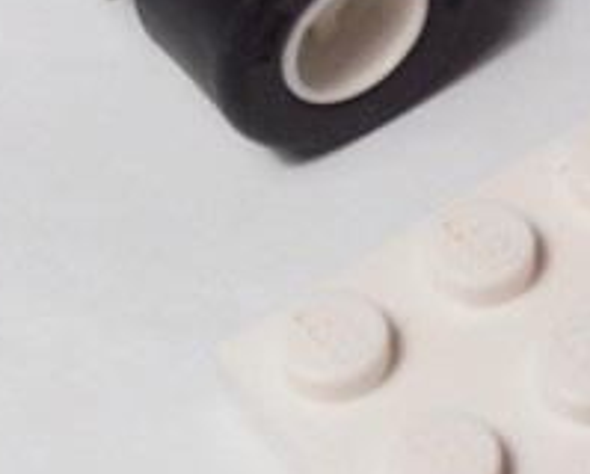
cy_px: 13
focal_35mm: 163
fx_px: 2852
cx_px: 673
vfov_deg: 9.5
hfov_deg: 11.6
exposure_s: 1/80
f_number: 3.9
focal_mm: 6.61
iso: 80
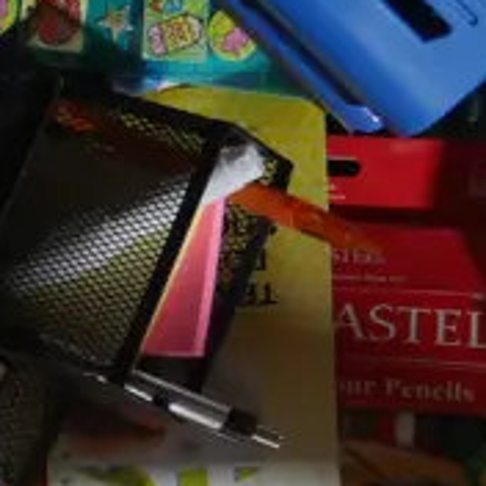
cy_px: 315
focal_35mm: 216
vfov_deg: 8.1
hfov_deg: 7.3
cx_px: -870
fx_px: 3431
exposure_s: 1/60
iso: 1000
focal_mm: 21
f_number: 4.6
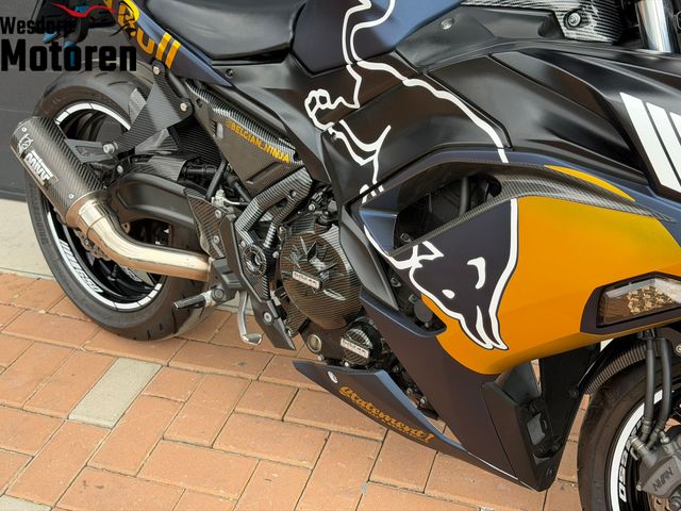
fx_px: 944
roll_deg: +1.3
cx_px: 340
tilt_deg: -31.6
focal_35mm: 48
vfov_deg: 30.3
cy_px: 256
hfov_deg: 39.7
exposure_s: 1/726
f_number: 1.78
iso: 80
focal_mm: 6.76
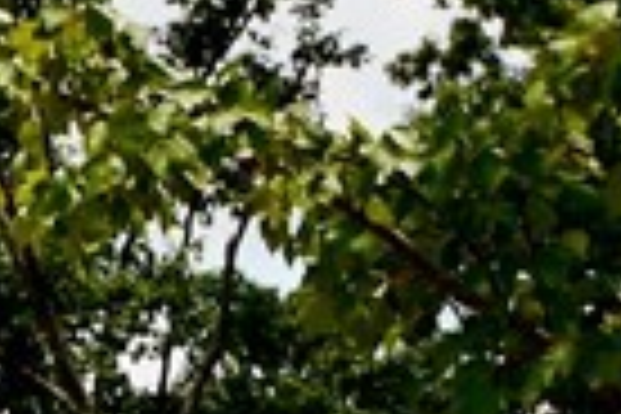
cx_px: -1539
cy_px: 567
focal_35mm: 284
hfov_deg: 6.4
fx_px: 4899
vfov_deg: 4.8
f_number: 9
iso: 100
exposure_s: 1/320
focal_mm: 24
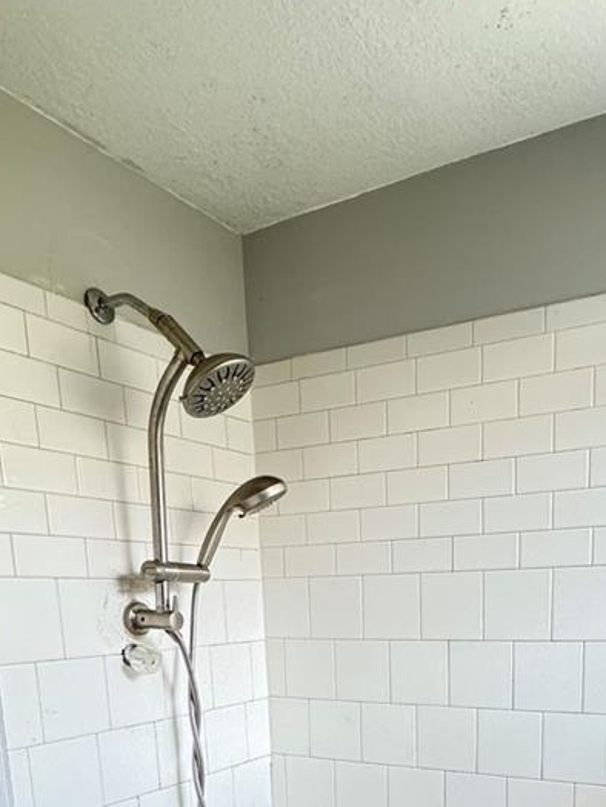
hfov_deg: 43.8
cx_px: 381
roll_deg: +1.9
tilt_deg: -9.6
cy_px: 733
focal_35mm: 32
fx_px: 747
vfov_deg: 50.1
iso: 500
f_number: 2.2
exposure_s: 1/60
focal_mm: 2.22
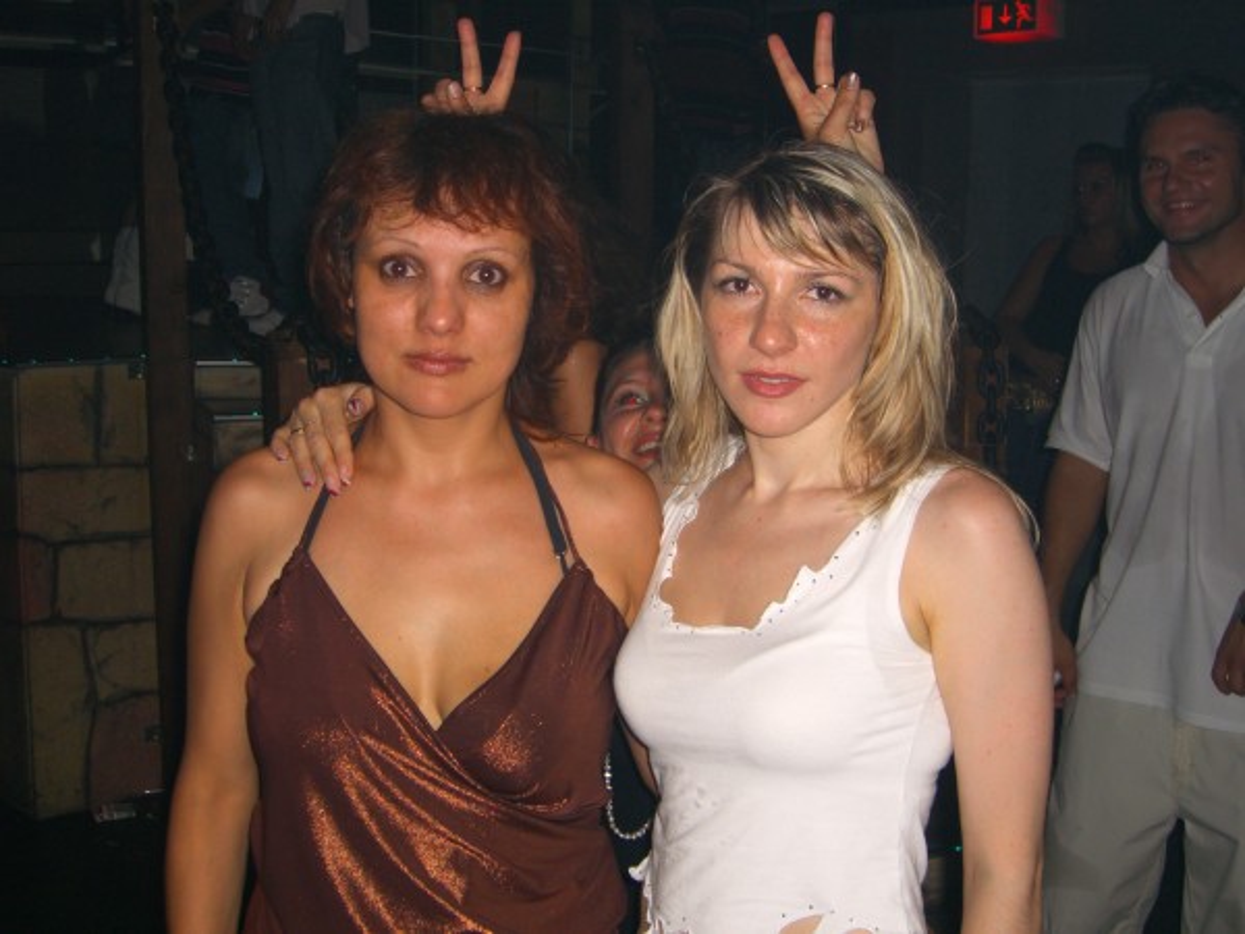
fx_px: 1654
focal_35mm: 46
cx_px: 622
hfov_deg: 41.2
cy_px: 467
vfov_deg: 31.5
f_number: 3.1
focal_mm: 9.5
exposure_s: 1/60
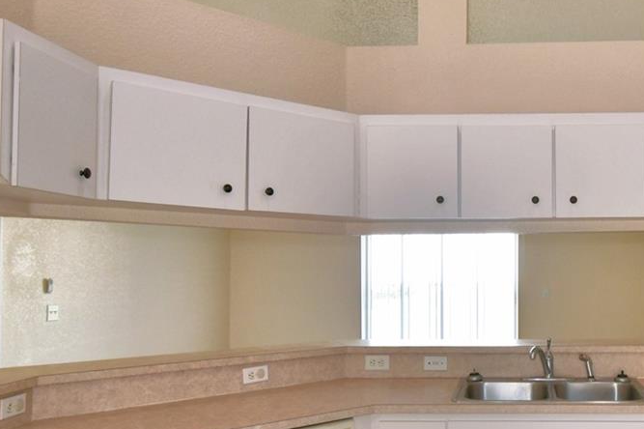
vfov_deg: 36.7
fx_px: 644
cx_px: 502
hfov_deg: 50.4
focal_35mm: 36
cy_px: 255
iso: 200
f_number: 4.5
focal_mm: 10
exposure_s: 1/60
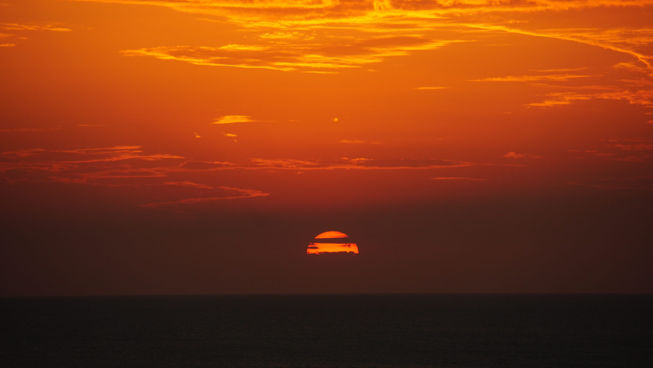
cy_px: 164
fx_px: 5455
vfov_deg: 3.9
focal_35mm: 315
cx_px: 326
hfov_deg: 6.9
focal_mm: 200
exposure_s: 1/320
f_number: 6.3
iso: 250
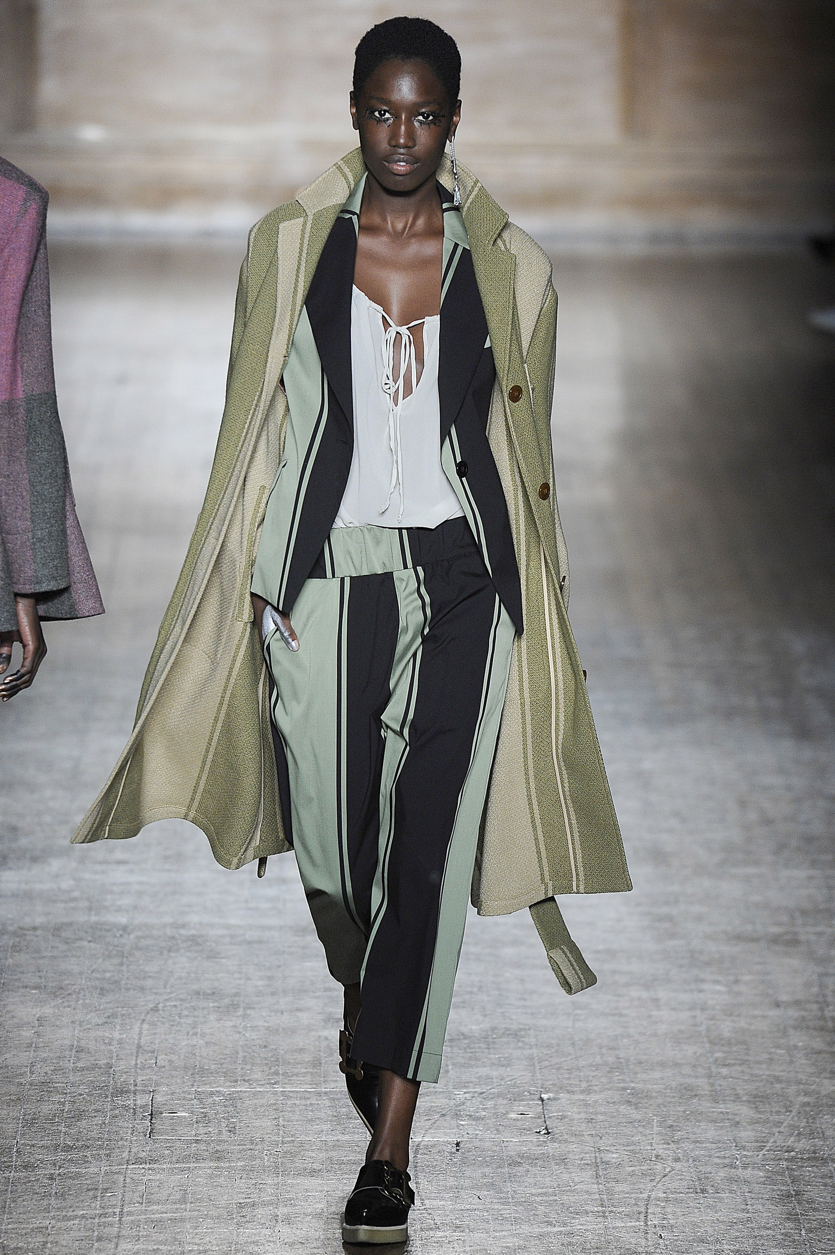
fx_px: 9754
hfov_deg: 4.9
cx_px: 418
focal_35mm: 280
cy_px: 628
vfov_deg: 7.4
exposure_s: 1/500
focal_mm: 280
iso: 2000
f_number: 5
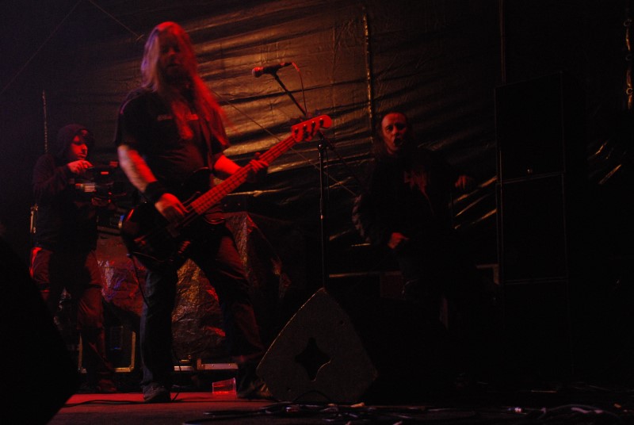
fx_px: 926
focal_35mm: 52
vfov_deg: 25.8
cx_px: 317
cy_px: 212
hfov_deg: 37.8
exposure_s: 1/45
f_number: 4.2
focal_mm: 35
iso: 1600
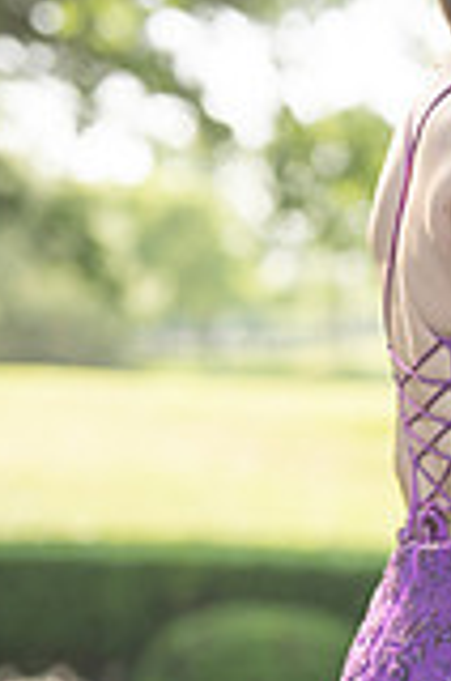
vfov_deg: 14.6
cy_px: 443
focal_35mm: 141
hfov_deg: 9.6
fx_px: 2661
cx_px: 545
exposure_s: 1/1000
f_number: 1.8
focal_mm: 50
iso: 160
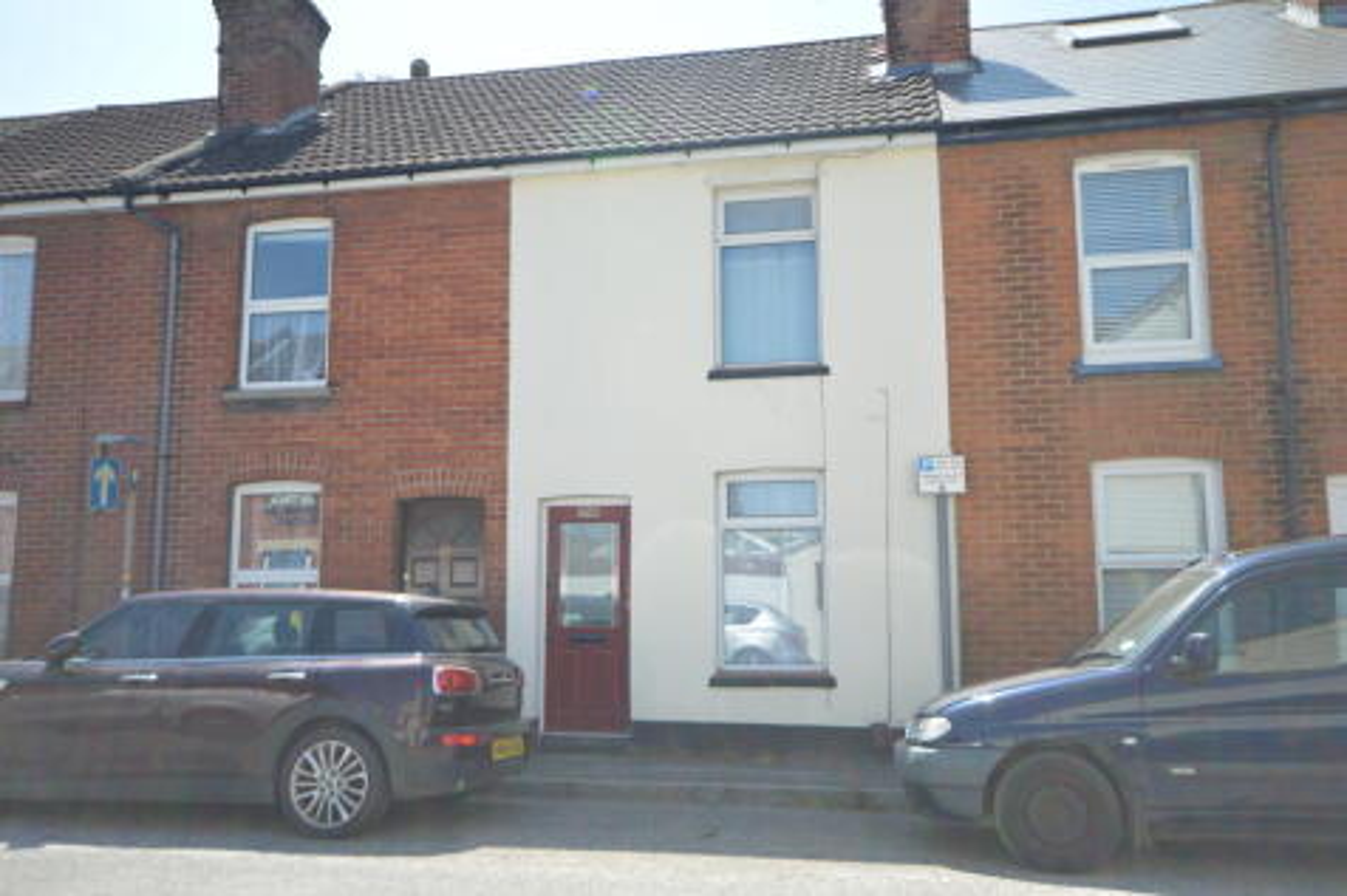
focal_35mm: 30
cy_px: 448
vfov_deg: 43.6
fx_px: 1122
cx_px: 674
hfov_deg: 61.9
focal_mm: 20
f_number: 5.6
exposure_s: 1/125
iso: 100
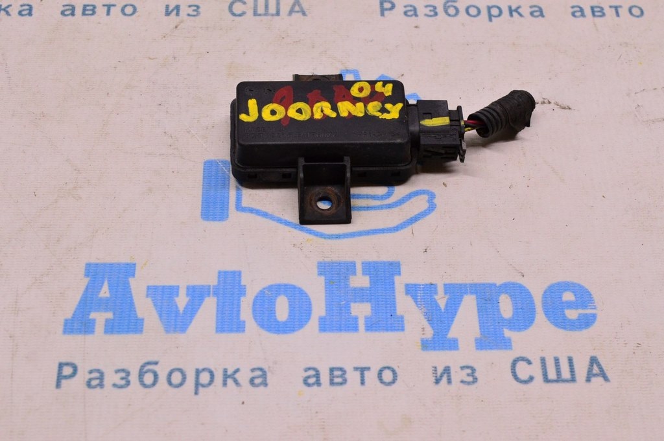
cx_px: 332
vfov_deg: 19.7
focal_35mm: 69
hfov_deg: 29.3
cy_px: 220
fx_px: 1272
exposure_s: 1/100
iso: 1600
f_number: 8
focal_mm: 46
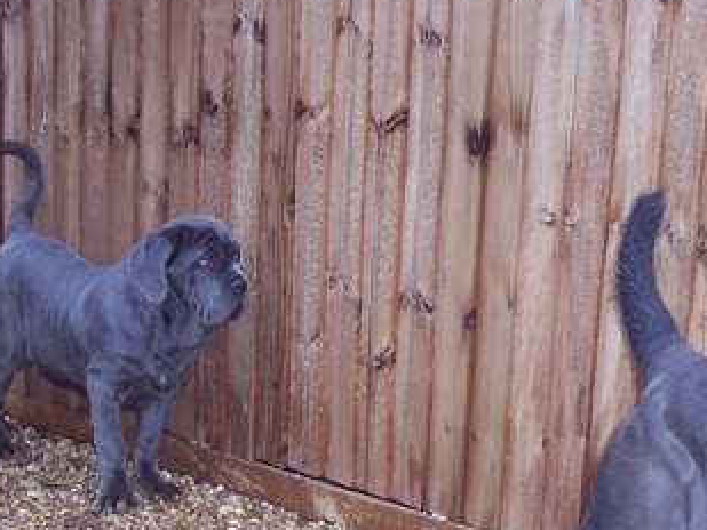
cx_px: 561
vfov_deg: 14.3
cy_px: 578
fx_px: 2064
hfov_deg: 19.3
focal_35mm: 101
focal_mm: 8
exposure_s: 1/60
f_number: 2.8
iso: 140
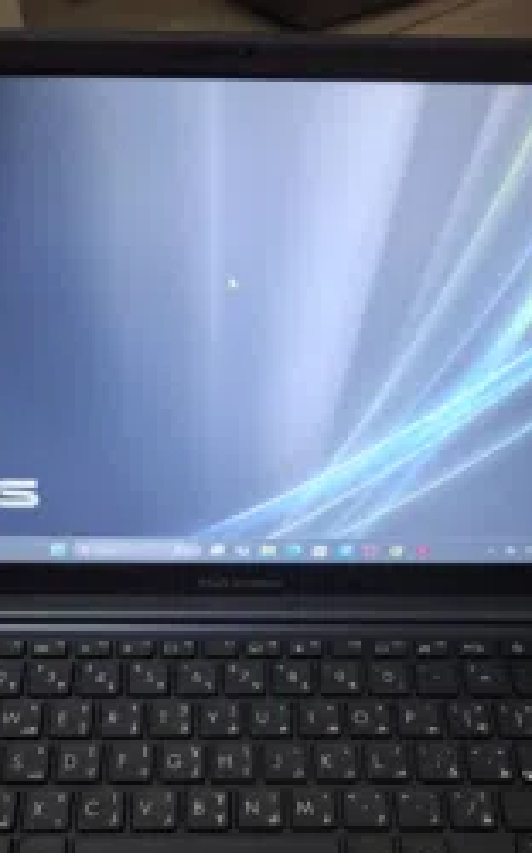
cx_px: 246
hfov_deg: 32.7
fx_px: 906
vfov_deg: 49.1
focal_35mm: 39
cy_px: 601
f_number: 1.8
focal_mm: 5.54
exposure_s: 1/50
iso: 320
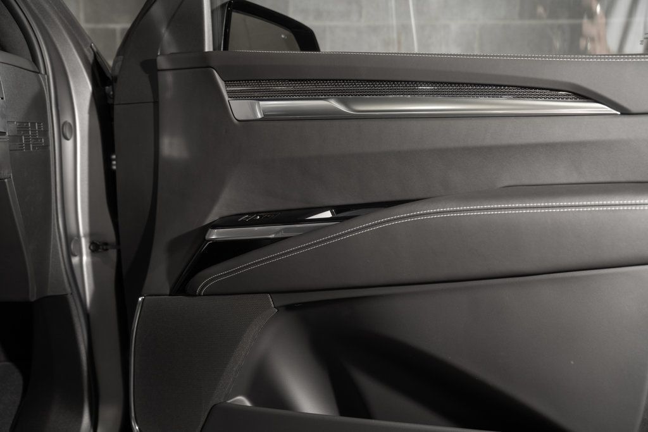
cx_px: 324
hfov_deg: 61.9
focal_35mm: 30
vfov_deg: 43.6
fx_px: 540
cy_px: 216
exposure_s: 1/50
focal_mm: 30
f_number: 3.2
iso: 250
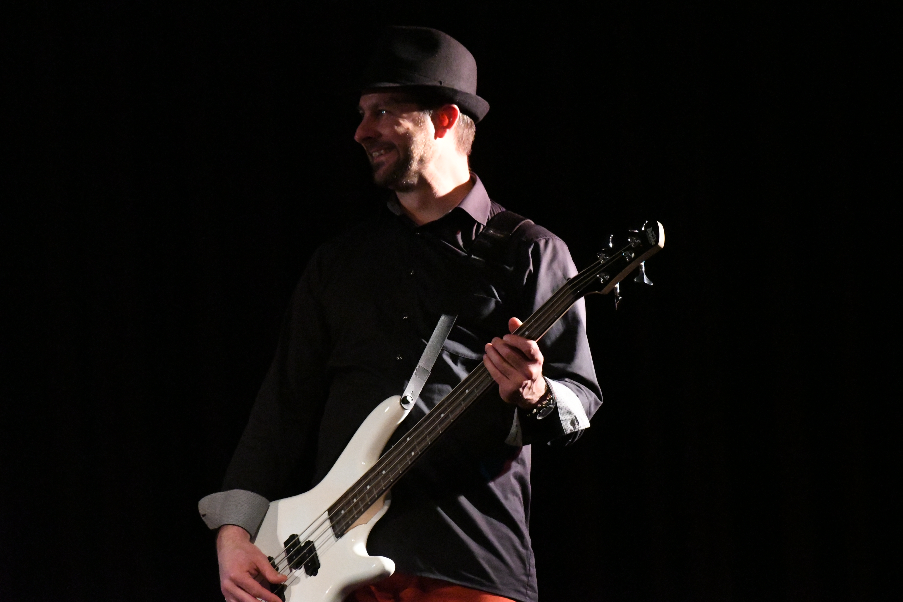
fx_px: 5455
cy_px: 301
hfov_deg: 9.5
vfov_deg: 6.3
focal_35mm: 218
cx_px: 452
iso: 16000
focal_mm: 145
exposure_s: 1/125
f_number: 8
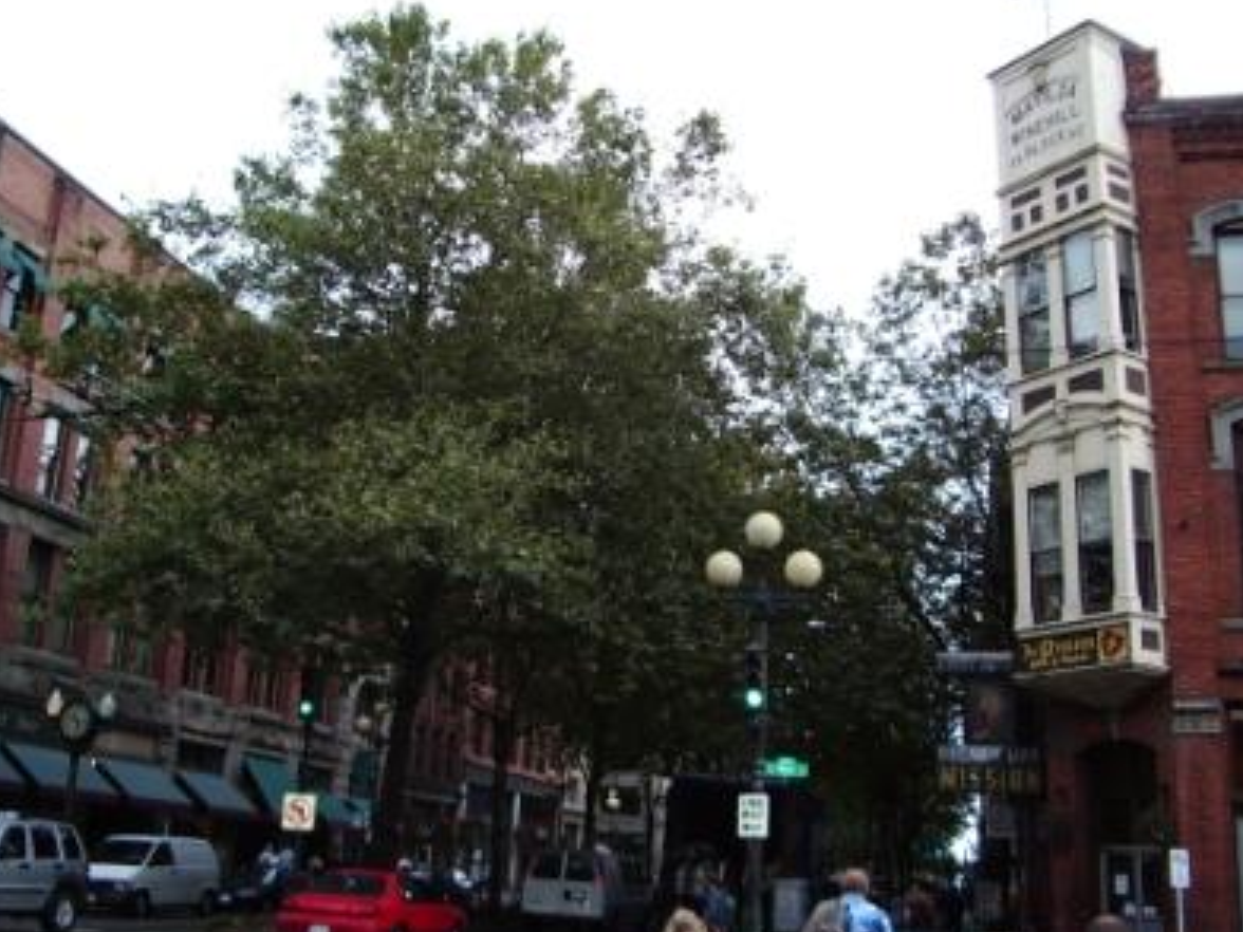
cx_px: 542
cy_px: 444
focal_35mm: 40
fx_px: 1436
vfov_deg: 36.0
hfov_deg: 46.7
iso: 50
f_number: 2.6
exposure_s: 1/160
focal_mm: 5.8
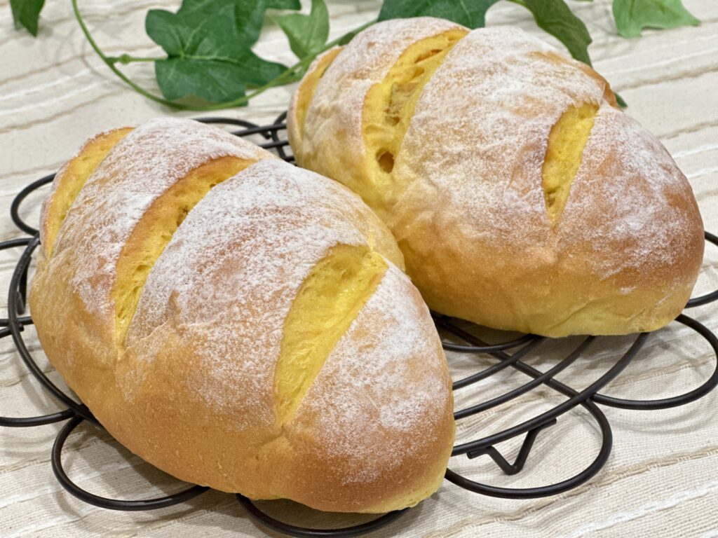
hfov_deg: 25.3
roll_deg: +3.0
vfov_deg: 19.1
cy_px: 269
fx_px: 1597
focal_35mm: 77
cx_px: 359
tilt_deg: -31.1
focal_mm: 9
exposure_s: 1/50
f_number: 2.8
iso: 400
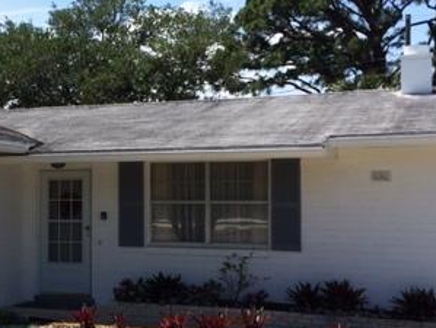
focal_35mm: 62
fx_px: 782
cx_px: 101
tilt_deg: +2.0
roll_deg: -1.2
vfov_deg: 23.7
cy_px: 176
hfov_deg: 30.6
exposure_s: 1/2639
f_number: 2.2
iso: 32
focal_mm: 4.15
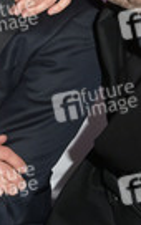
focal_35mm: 128
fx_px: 787
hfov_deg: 10.0
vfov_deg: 15.9
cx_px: -49
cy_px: -22
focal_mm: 38
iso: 2500
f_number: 5
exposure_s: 1/100
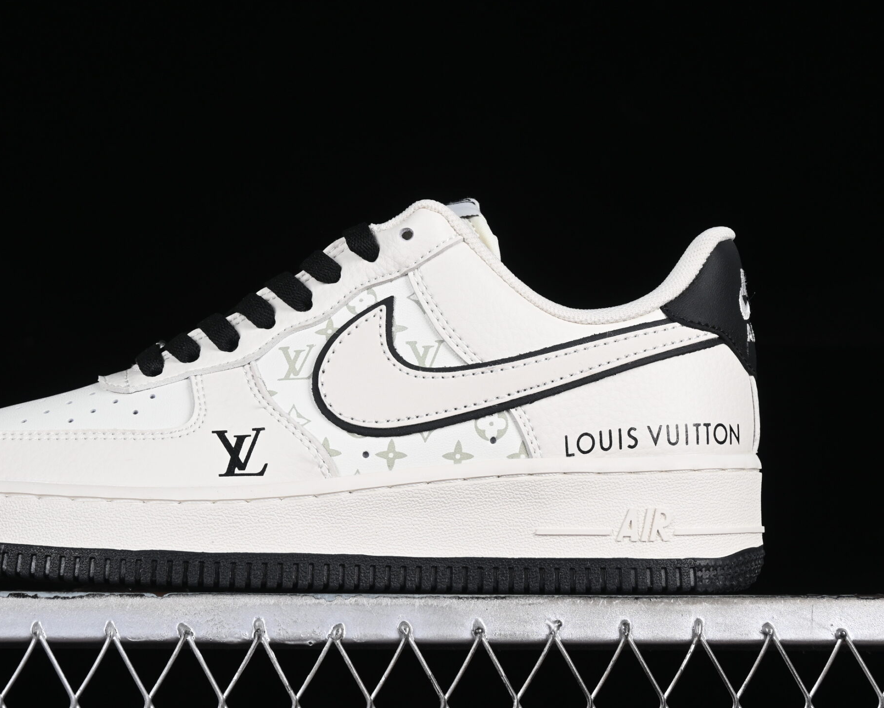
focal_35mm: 100
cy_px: 339
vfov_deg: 15.4
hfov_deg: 19.1
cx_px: 336
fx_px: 2617
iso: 160
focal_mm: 50
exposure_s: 1/80
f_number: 8
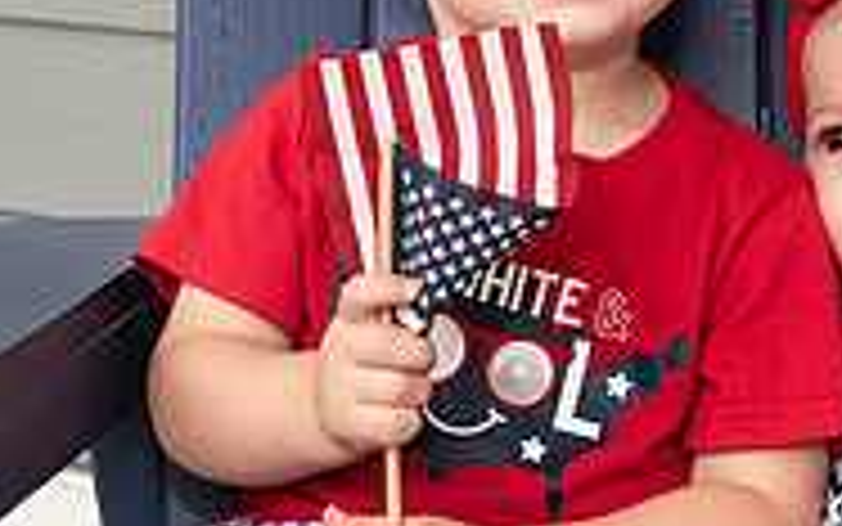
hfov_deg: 14.3
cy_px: 119
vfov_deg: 9.0
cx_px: 279
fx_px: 3351
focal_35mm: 146
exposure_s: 1/100
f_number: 5.6
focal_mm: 34
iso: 400
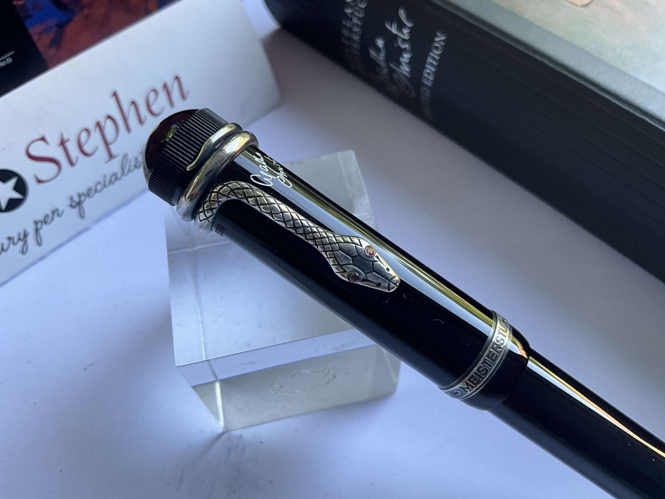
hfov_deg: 61.7
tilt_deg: -58.5
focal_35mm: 29
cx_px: 332
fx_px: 557
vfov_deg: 48.2
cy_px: 250
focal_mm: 3
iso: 64
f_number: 1.8
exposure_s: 1/122
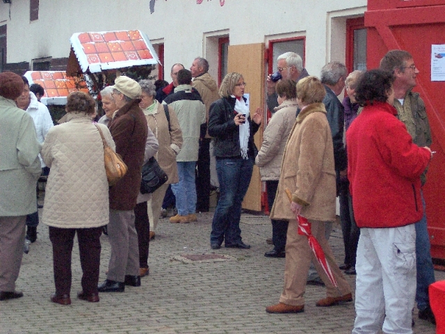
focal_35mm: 104
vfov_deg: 14.2
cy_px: 167
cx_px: 222
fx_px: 1337
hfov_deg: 18.9
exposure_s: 1/125
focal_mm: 21.3
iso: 140
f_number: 4.8
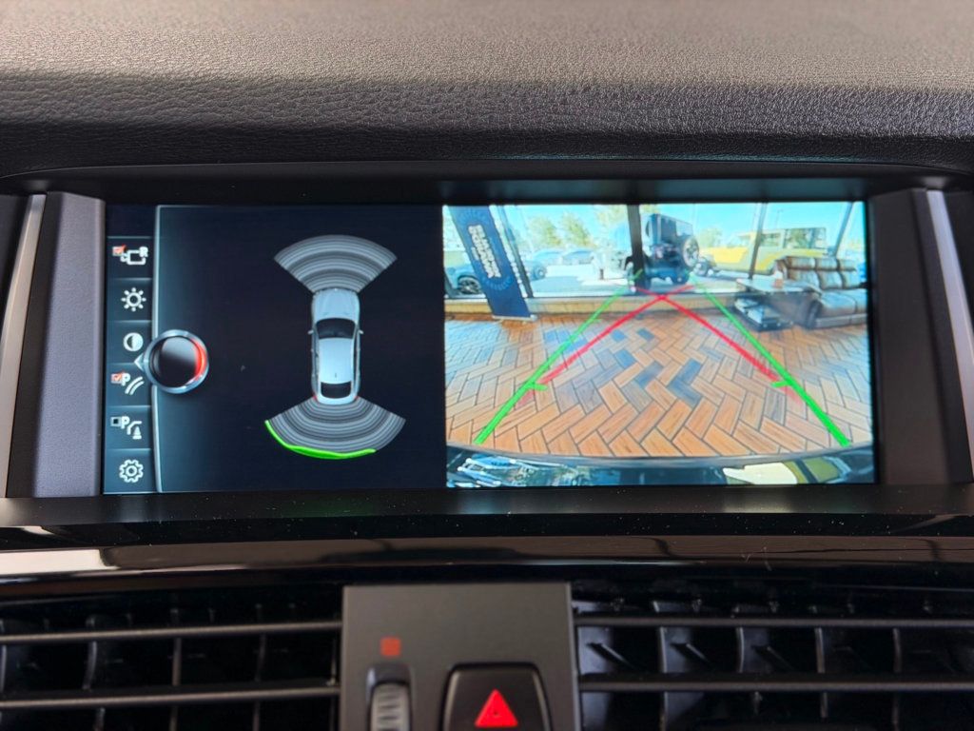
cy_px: 366
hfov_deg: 39.7
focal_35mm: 48
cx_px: 487
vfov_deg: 30.3
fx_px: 1351
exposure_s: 1/60
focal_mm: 6.76
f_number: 1.78
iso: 125
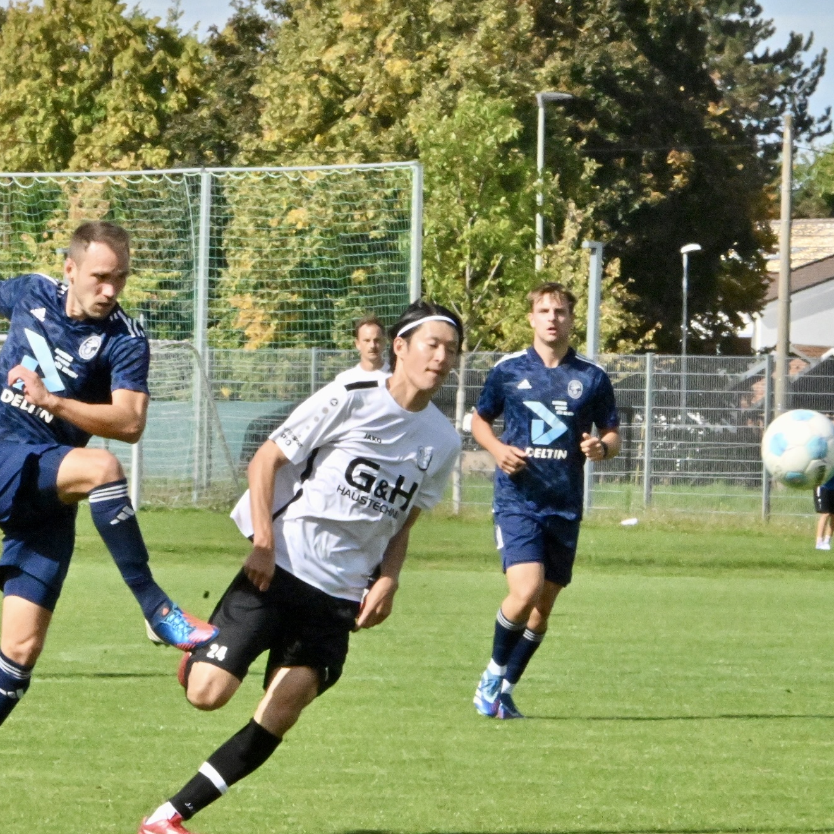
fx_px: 7878
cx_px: 360
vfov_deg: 6.1
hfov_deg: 6.1
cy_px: 436
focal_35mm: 289
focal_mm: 210
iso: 6400
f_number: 45
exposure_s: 1/1250
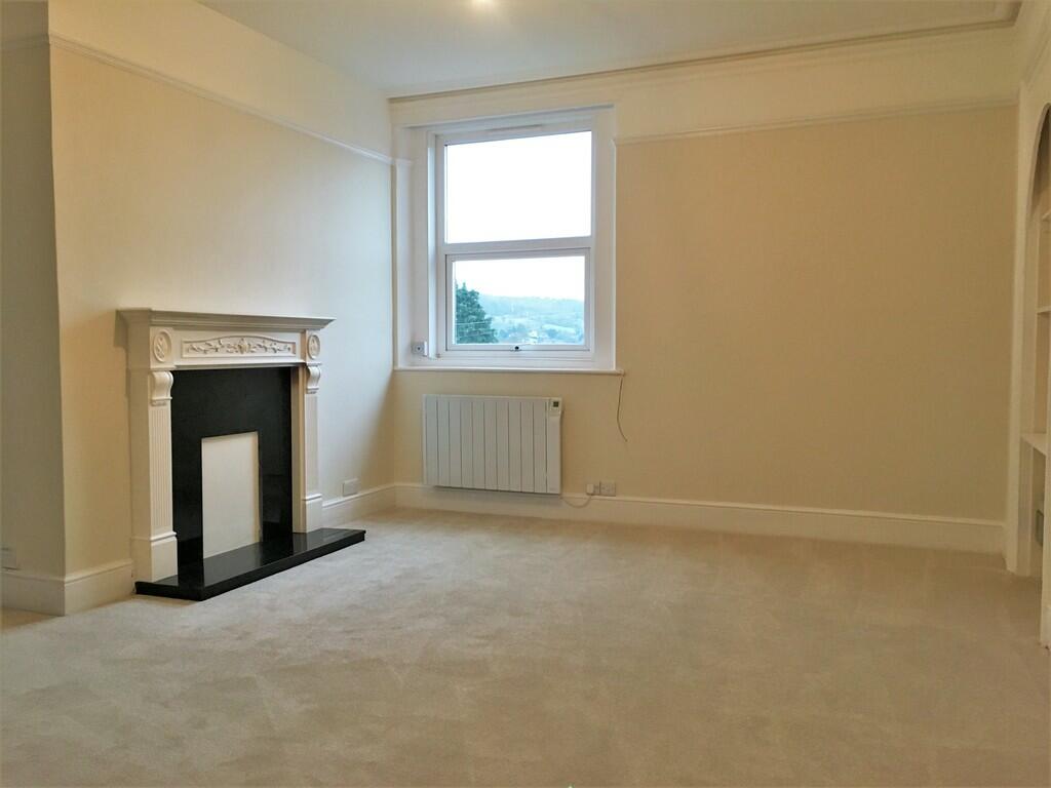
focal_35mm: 29
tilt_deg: -2.6
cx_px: 526
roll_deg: +0.0
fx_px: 880
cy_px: 394
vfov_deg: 48.2
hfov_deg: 61.7
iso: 160
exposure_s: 1/33
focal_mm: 4.15
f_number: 2.2
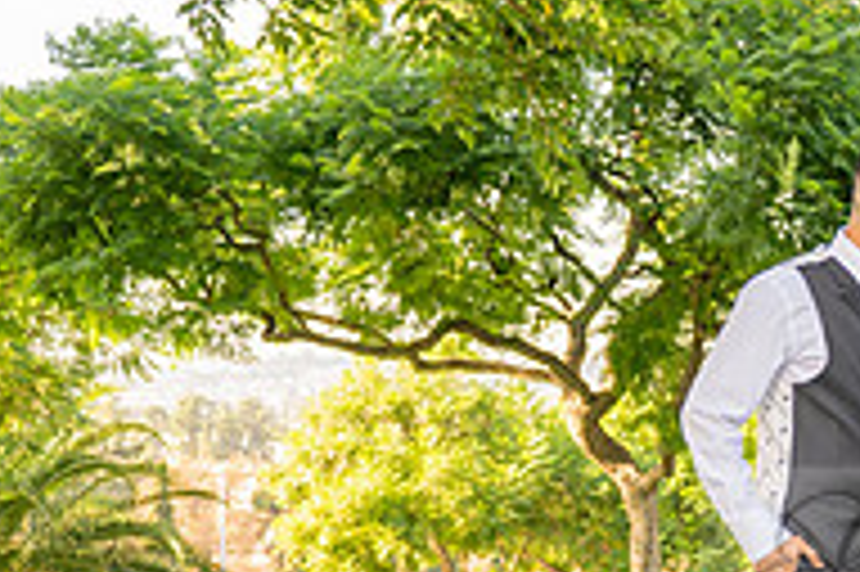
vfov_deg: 18.2
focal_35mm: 73
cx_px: 1094
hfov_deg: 24.5
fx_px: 1742
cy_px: 574
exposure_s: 1/200
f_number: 3.5
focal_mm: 24
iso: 200
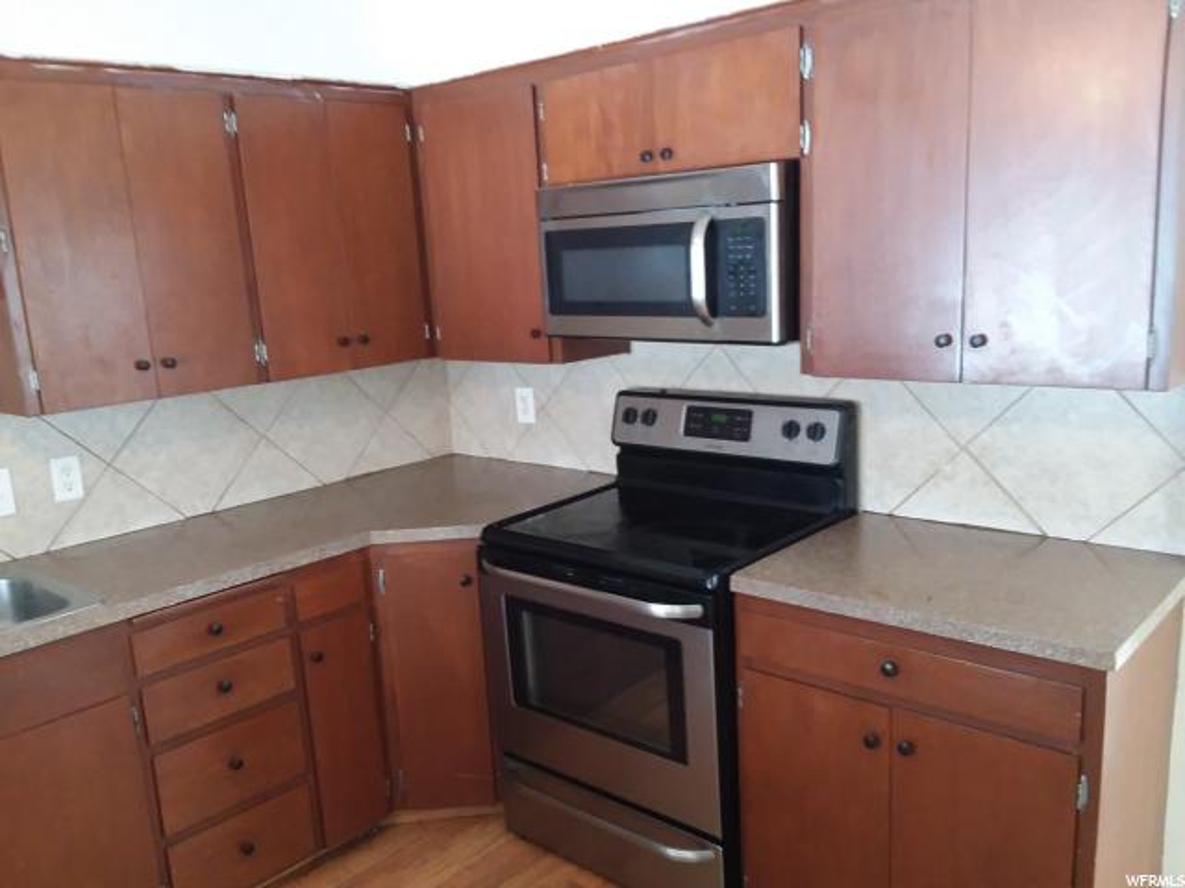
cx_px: 592
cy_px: 444
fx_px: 993
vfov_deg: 48.2
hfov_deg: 61.7
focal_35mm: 29
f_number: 1.9
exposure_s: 1/30
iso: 160
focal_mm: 2.47
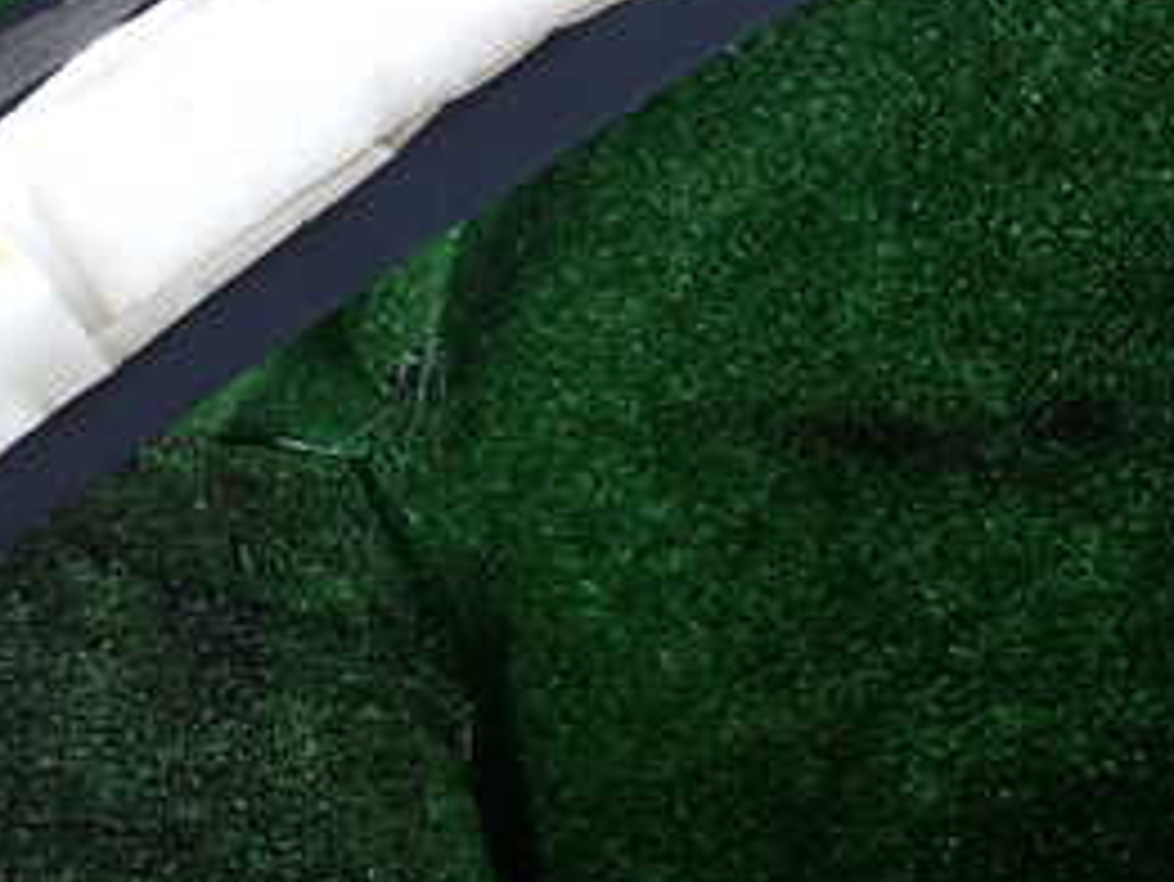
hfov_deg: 27.1
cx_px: 103
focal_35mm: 69
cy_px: 261
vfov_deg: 21.2
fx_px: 2341
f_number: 2.3
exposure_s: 1/100
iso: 100
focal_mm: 5.4
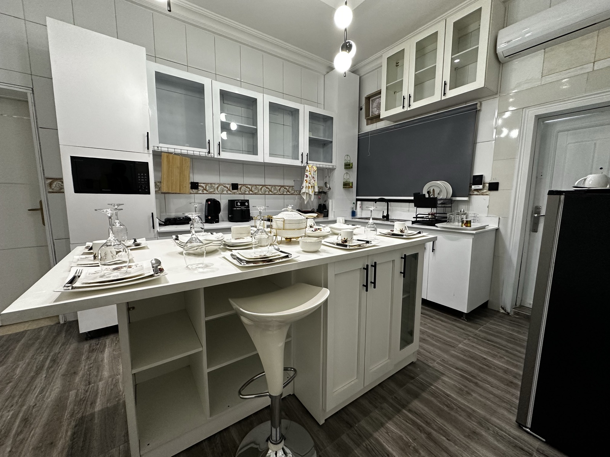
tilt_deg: -7.1
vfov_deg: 85.7
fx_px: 247
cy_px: 228
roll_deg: +0.0
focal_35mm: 14
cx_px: 305
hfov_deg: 102.1
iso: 250
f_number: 2.2
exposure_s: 1/100
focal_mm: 2.22
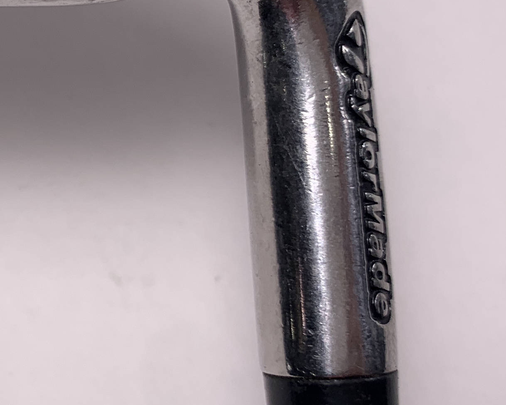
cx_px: -80
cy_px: 45
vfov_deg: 18.0
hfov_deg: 21.3
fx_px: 1258
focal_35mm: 84
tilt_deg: -68.2
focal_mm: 4.25
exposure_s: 1/308
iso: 25
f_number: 1.8
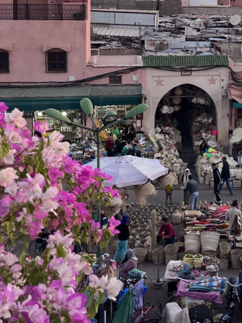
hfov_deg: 22.0
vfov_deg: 28.8
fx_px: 606
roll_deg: -0.2
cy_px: 38
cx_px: 221
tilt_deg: -5.4
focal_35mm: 65
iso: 40
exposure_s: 1/291
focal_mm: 5.1
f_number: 1.6
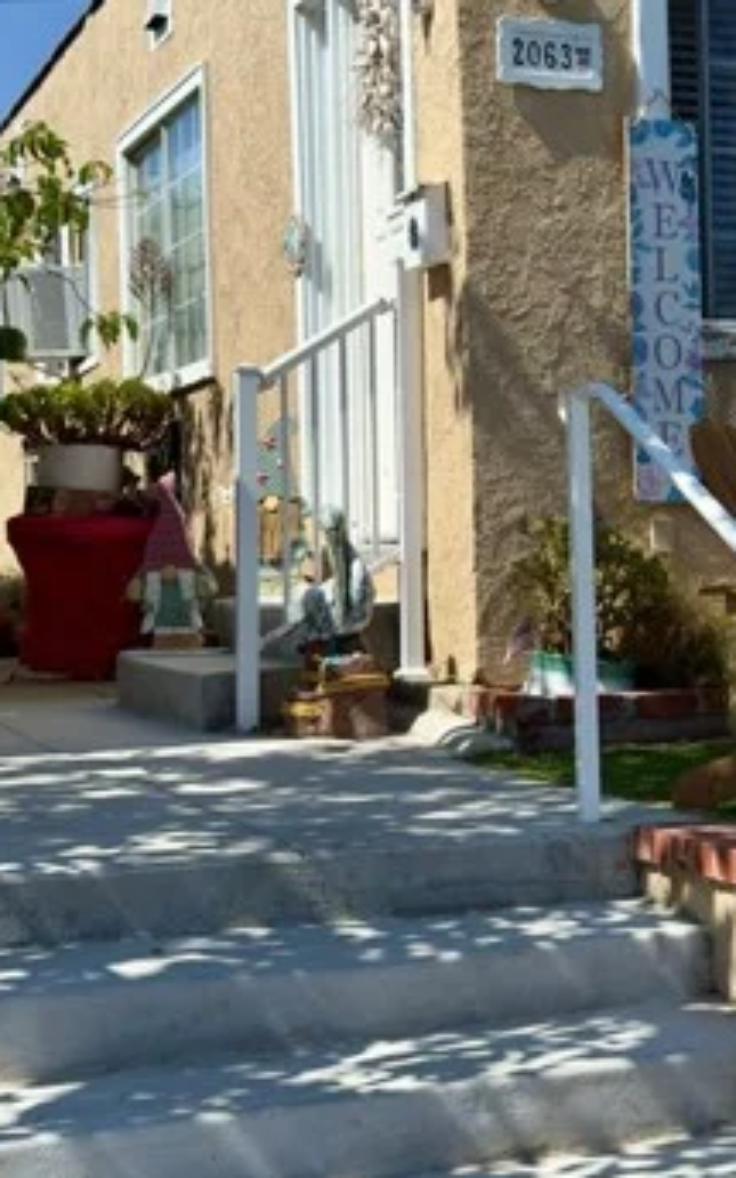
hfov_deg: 18.5
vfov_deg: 29.7
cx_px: 668
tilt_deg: -3.7
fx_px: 2214
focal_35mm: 69
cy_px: 736
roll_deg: +1.5
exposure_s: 1/6849
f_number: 1.78
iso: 100
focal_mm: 6.76
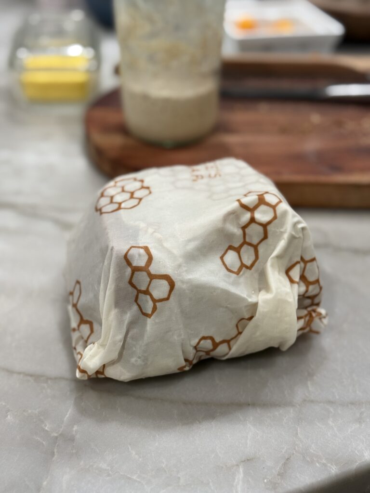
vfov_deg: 39.7
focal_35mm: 48
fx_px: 684
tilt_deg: -31.2
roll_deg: -2.1
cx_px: 185
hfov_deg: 30.3
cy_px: 246
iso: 250
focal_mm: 6.76
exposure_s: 1/60
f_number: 1.78
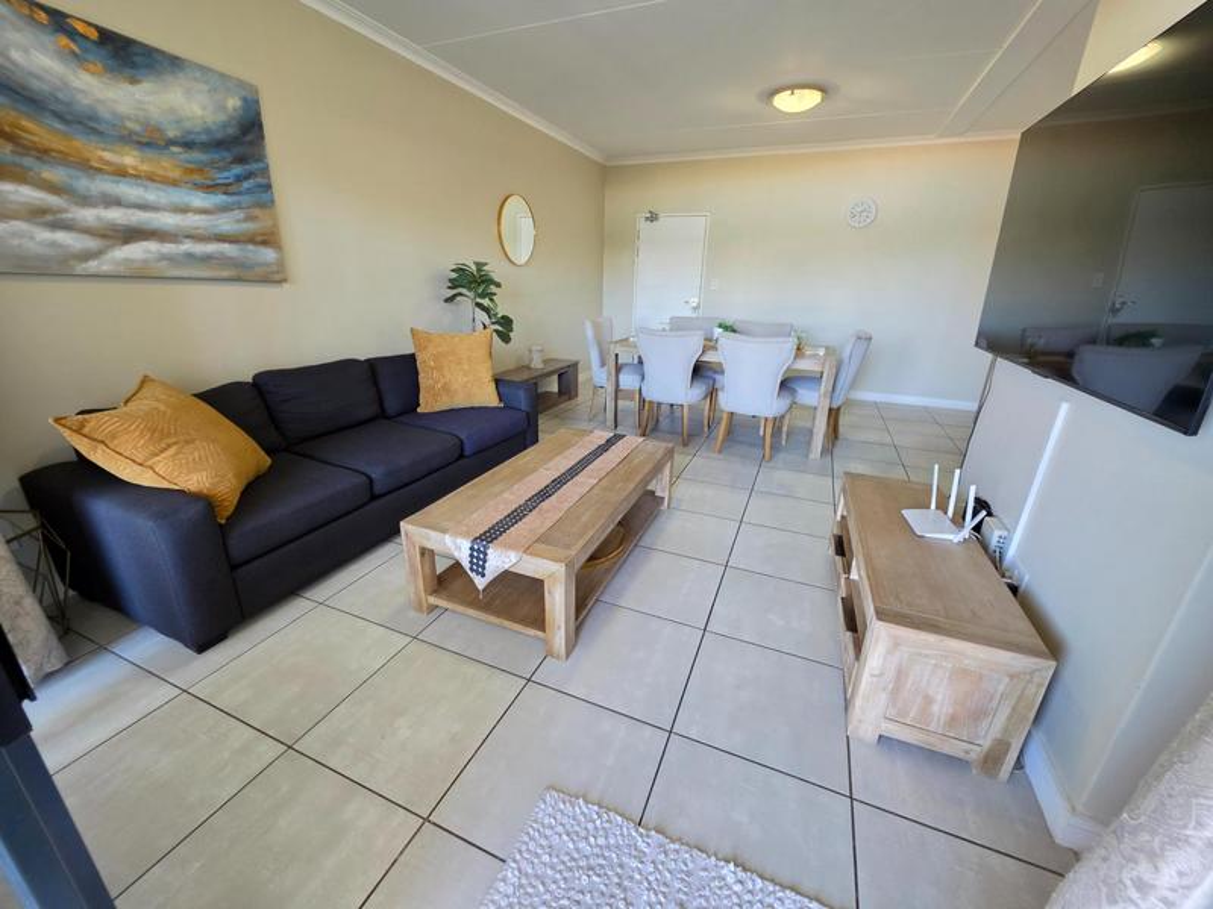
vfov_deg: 89.9
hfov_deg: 106.2
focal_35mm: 13
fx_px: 456
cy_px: 454
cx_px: 606
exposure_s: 1/50
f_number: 1.9
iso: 200
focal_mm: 2.2
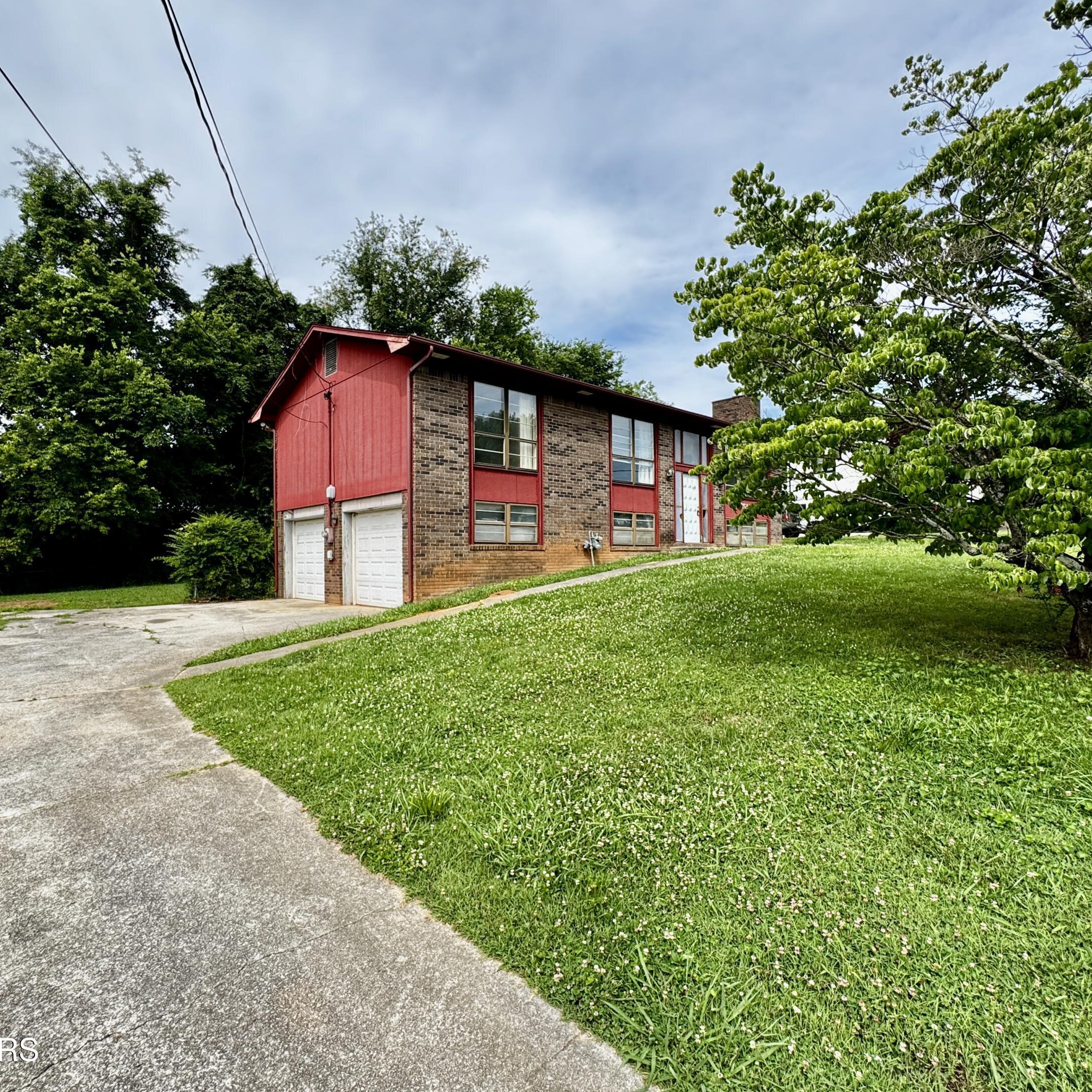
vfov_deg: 84.0
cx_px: 551
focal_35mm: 17
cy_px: 539
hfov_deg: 84.0
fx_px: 607
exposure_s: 1/707
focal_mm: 2.22
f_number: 2.2
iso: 50
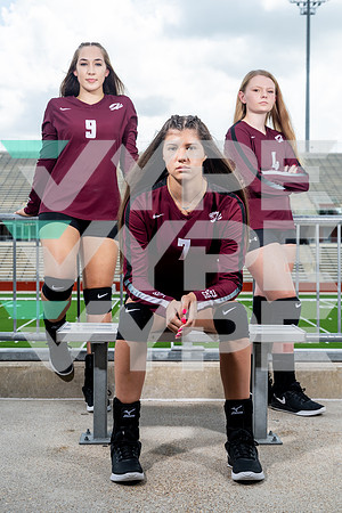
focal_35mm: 56
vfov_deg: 35.6
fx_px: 798
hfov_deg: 24.2
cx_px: 171
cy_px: 256
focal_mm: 56
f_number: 8
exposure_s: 1/125
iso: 100
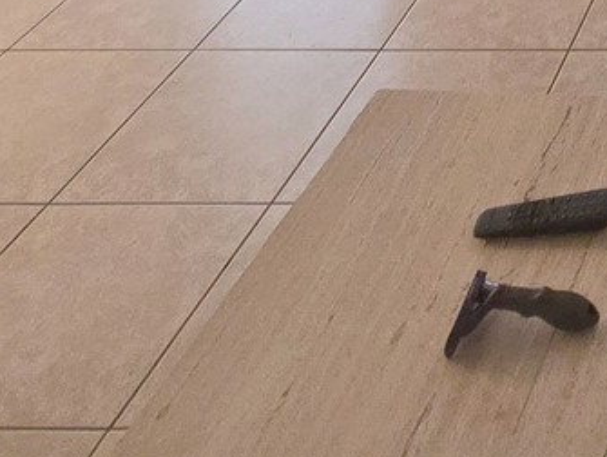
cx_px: 924
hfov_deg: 24.1
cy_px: -608
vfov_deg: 15.2
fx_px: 1088
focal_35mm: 62
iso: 320
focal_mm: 2.2
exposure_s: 1/60
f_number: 2.2
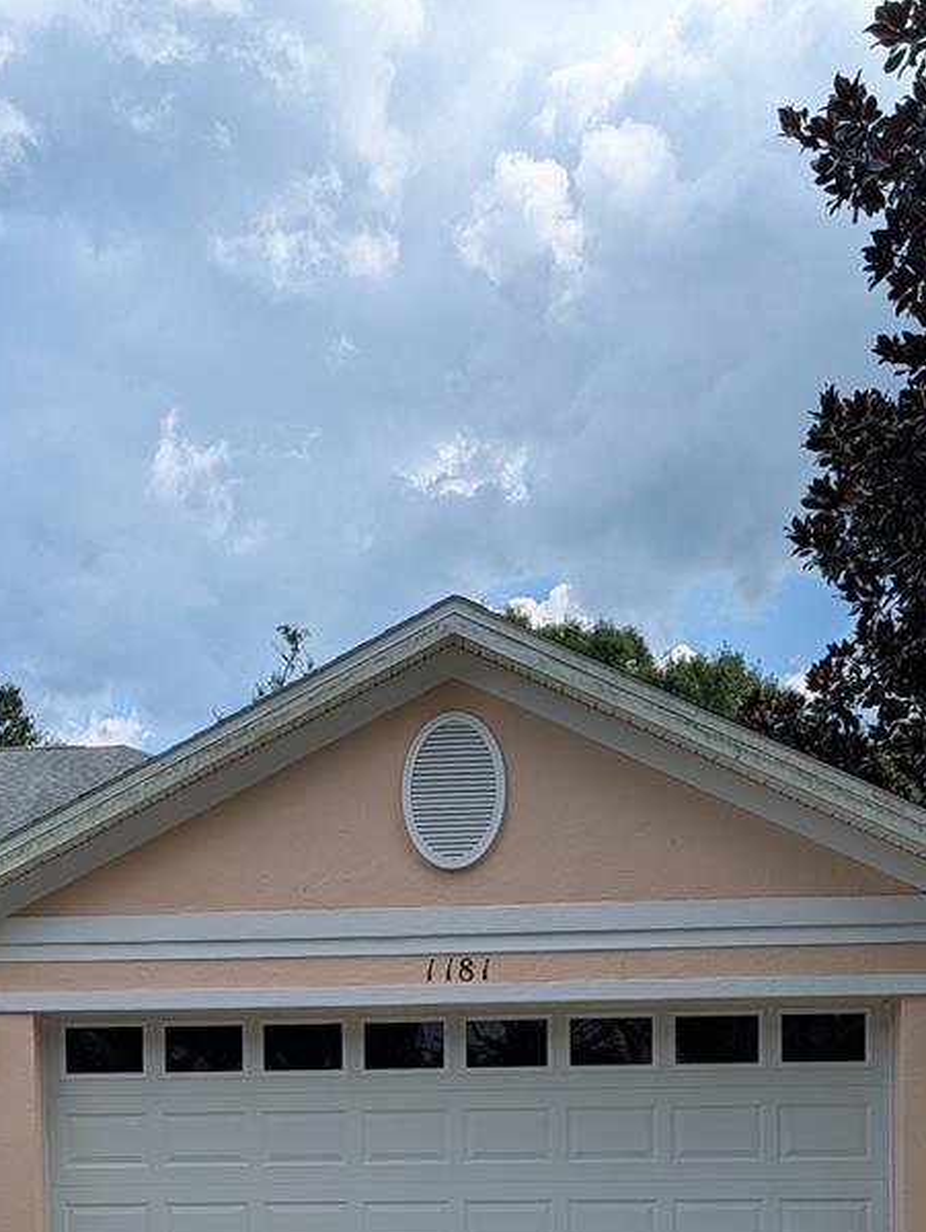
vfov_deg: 36.5
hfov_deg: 30.0
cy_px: 1164
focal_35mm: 48
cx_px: 280
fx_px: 1710
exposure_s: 1/1081
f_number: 1.68
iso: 18
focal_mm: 6.9
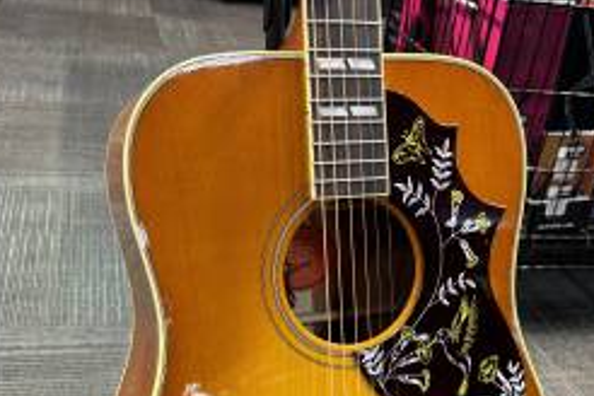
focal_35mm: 44
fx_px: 726
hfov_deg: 44.4
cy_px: 403
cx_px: 328
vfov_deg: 28.5
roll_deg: -10.0
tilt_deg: -37.5
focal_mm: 5.96
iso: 125
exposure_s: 1/60
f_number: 1.6
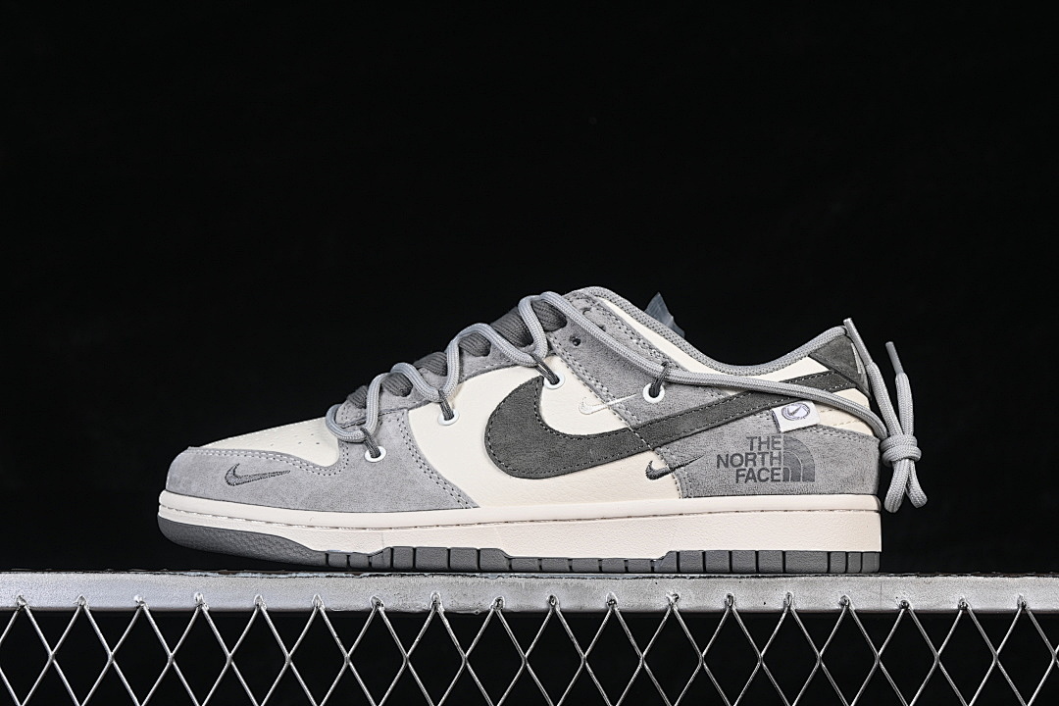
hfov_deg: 27.0
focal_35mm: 75
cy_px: 353
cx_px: 530
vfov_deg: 18.2
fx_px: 2206
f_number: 8
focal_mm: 50
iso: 160
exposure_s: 1/80
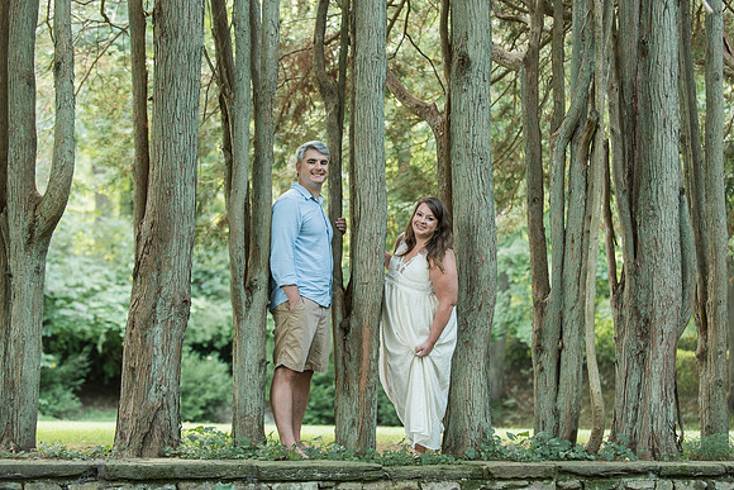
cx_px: 378
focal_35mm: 74
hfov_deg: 27.5
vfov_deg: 18.5
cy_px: 245
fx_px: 1501
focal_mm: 70
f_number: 2.8
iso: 800
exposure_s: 1/60
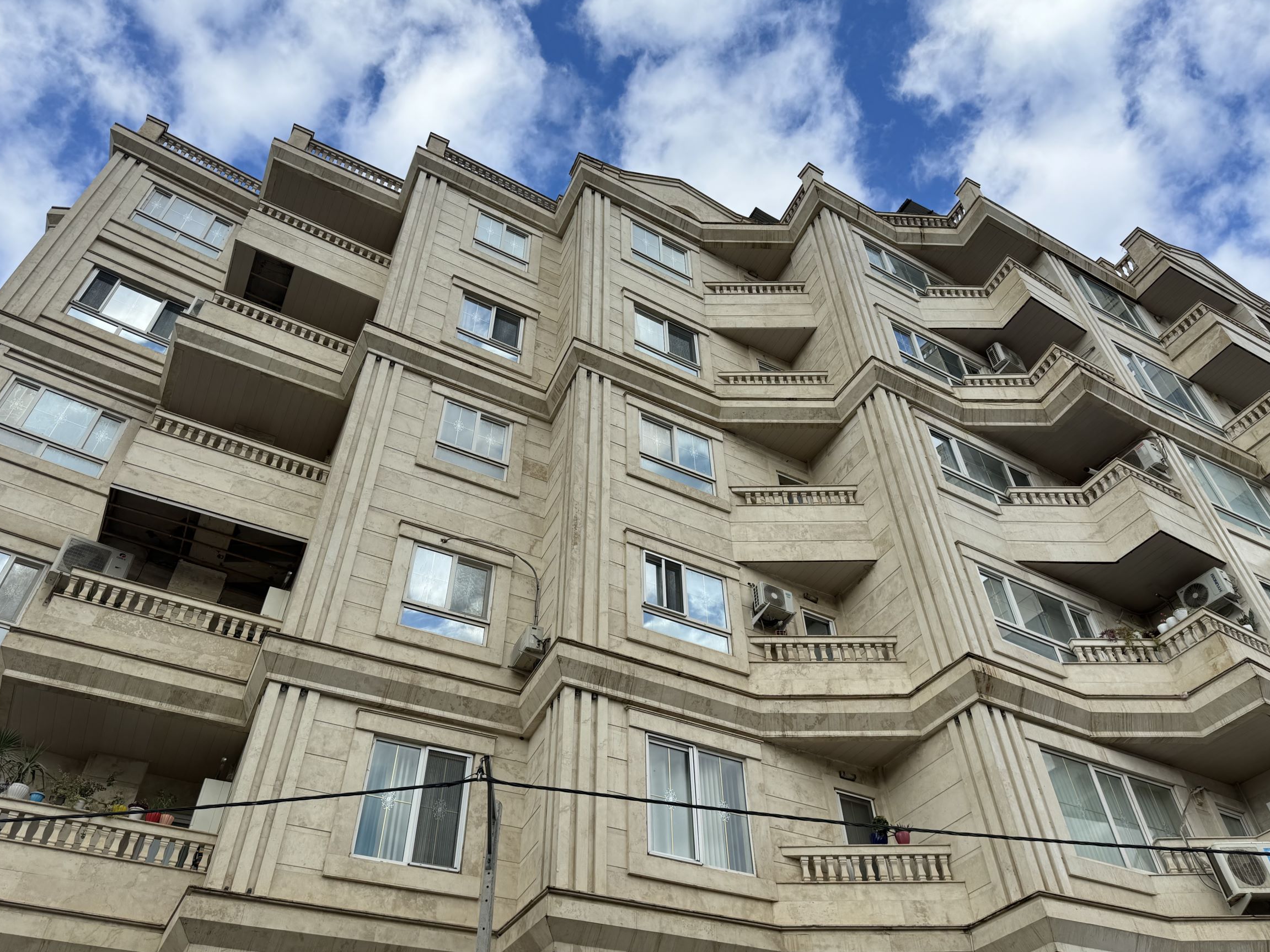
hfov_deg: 69.4
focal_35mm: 25
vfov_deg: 54.9
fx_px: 917
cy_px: 491
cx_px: 648
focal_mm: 6.76
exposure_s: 1/2331
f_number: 1.78
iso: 80
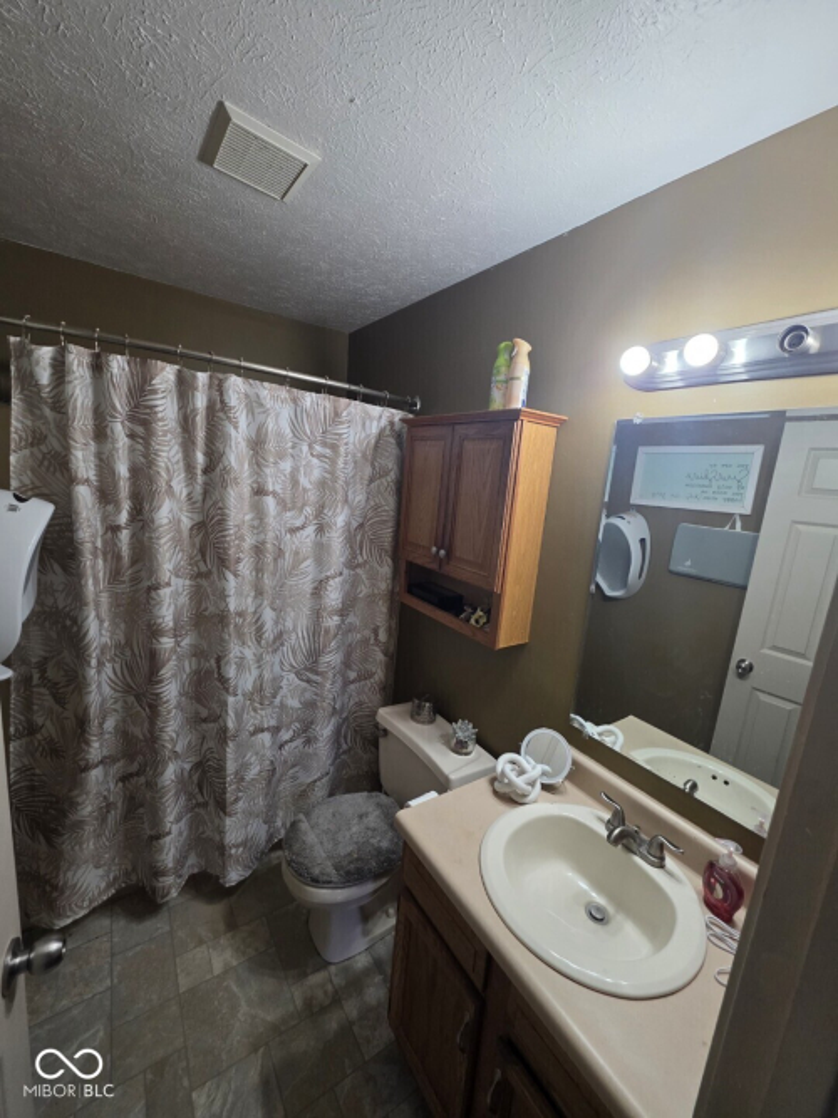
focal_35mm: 13
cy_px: 559
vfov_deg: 106.2
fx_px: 420
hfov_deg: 89.9
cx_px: 419
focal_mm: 2.2
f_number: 1.9
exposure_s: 1/120
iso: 160
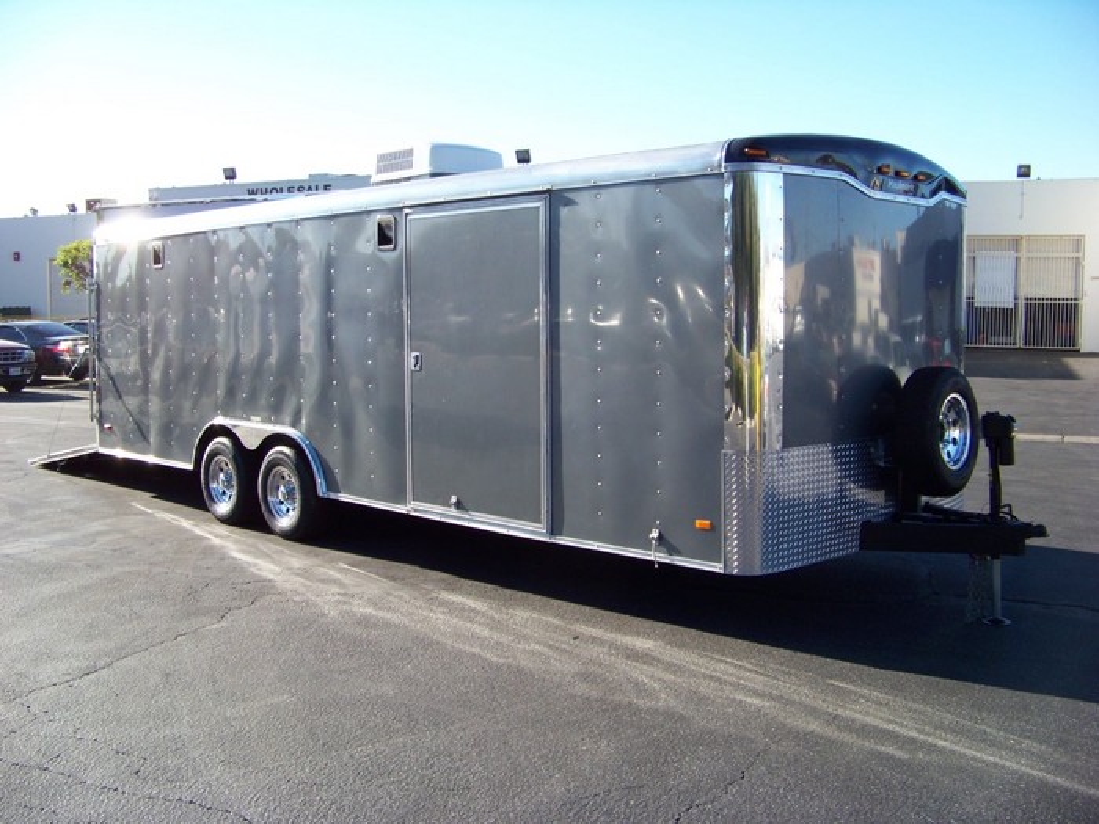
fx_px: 1143
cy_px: 412
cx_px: 550
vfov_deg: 39.7
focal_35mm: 36
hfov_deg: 51.4
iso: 72
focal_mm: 5.85
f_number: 2.8
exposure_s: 1/500
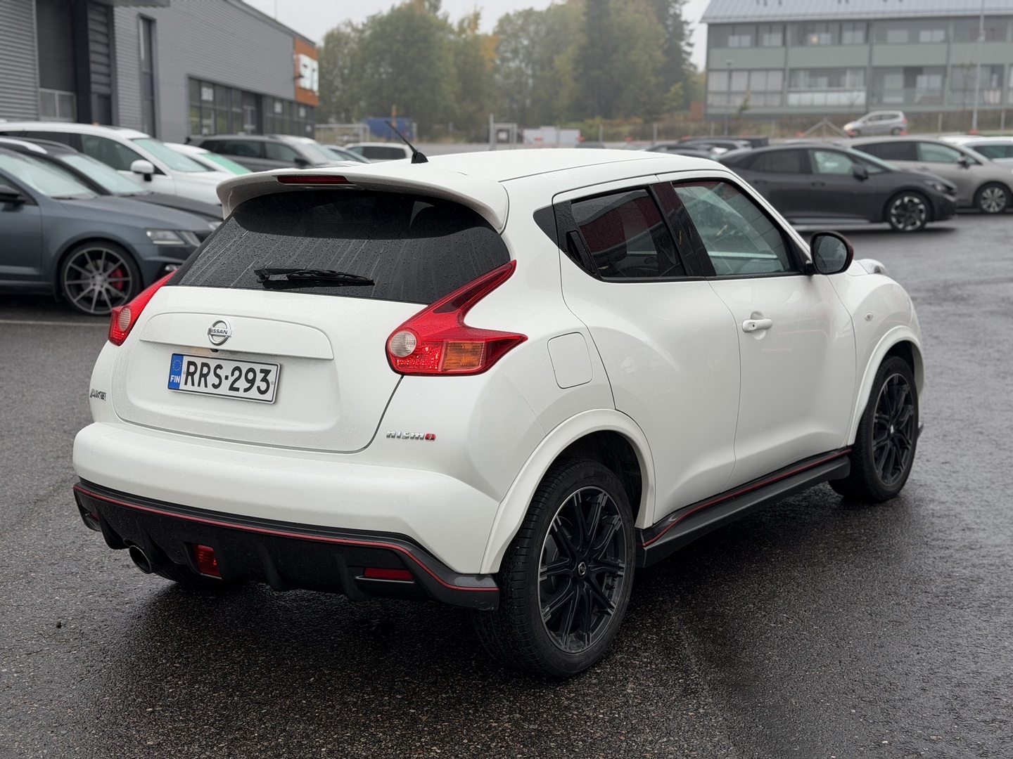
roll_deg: -0.8
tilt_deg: -9.0
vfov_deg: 30.3
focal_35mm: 48
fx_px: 1405
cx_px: 506
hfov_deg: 39.7
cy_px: 380
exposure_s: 1/503
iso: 64
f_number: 1.78
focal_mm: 6.76
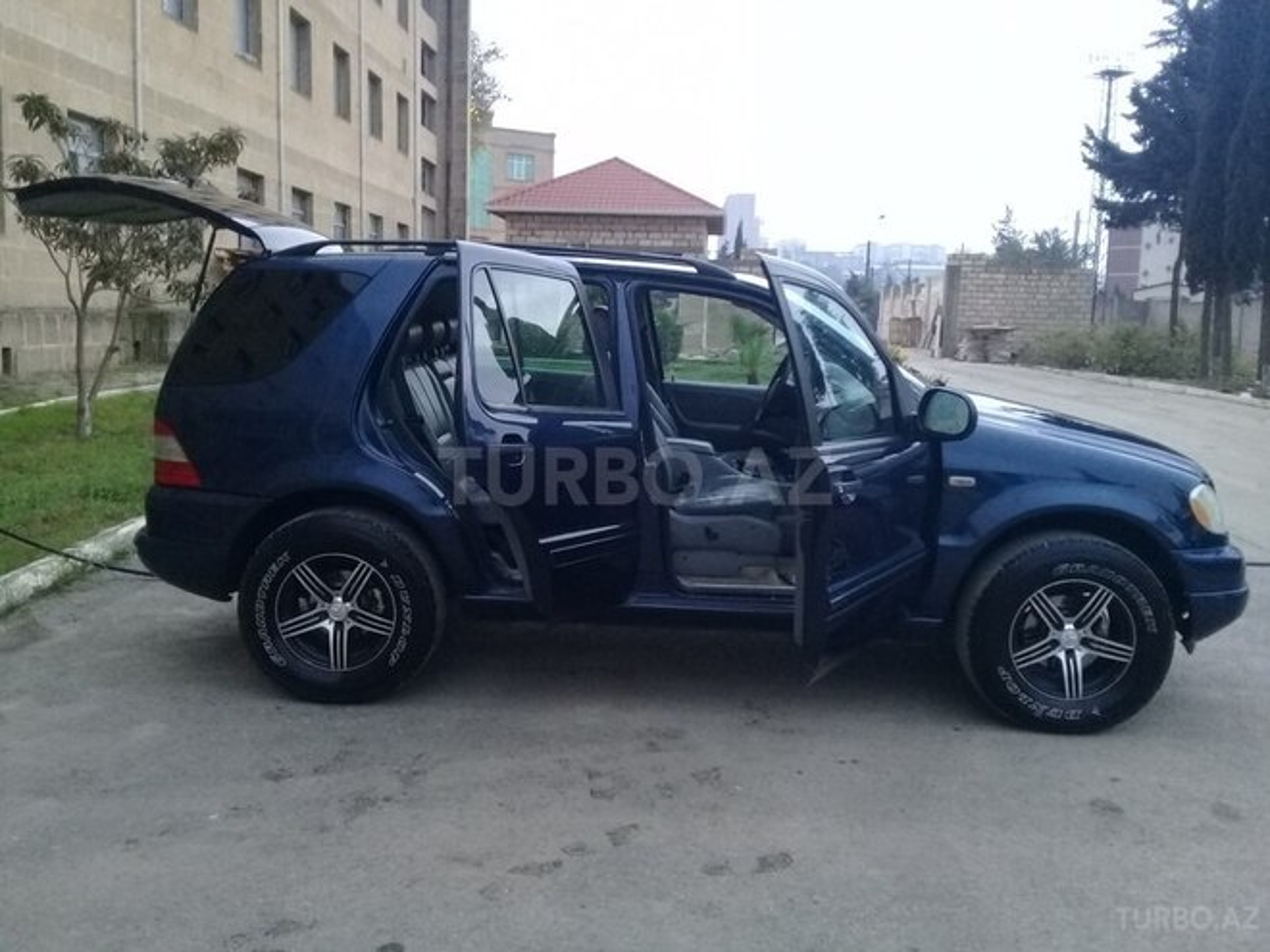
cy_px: 476
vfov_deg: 45.4
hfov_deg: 58.4
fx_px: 1137
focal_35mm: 31
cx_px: 635
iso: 200
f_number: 2.2
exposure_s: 1/20
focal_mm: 3.3
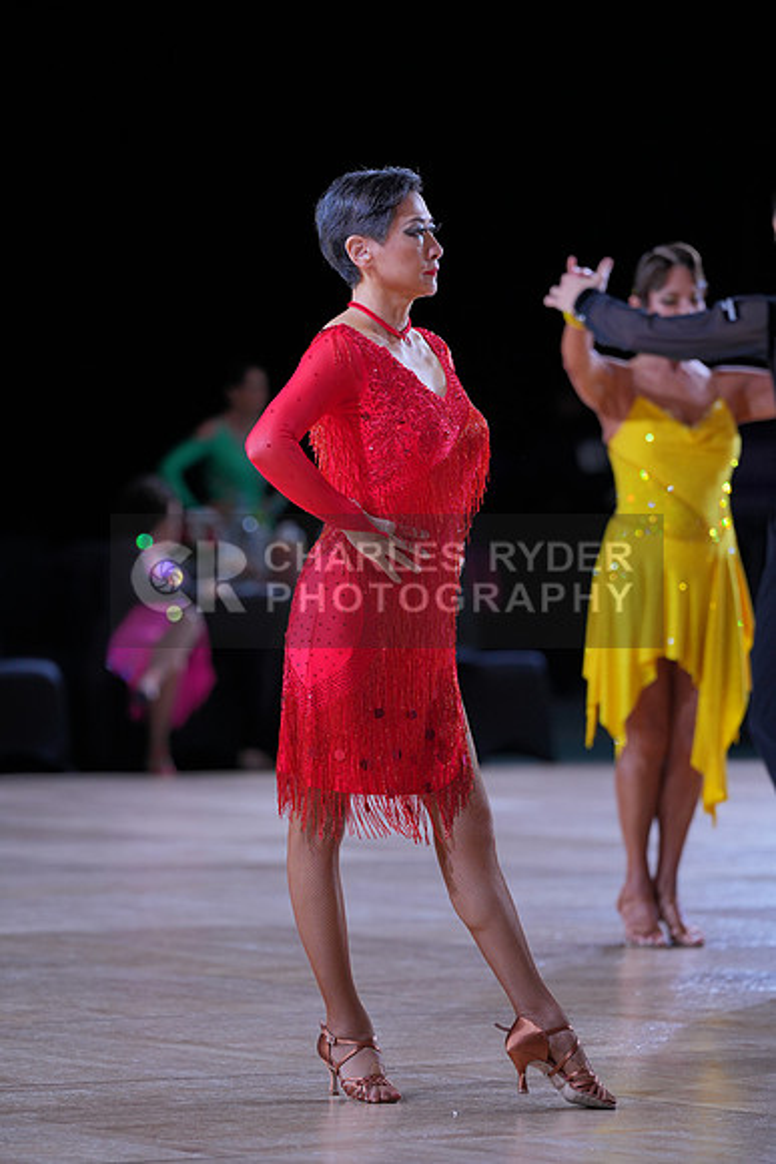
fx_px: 6462
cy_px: 582
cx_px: 388
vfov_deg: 10.3
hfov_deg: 6.9
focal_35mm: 200
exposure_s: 1/400
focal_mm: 200
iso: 640
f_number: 4
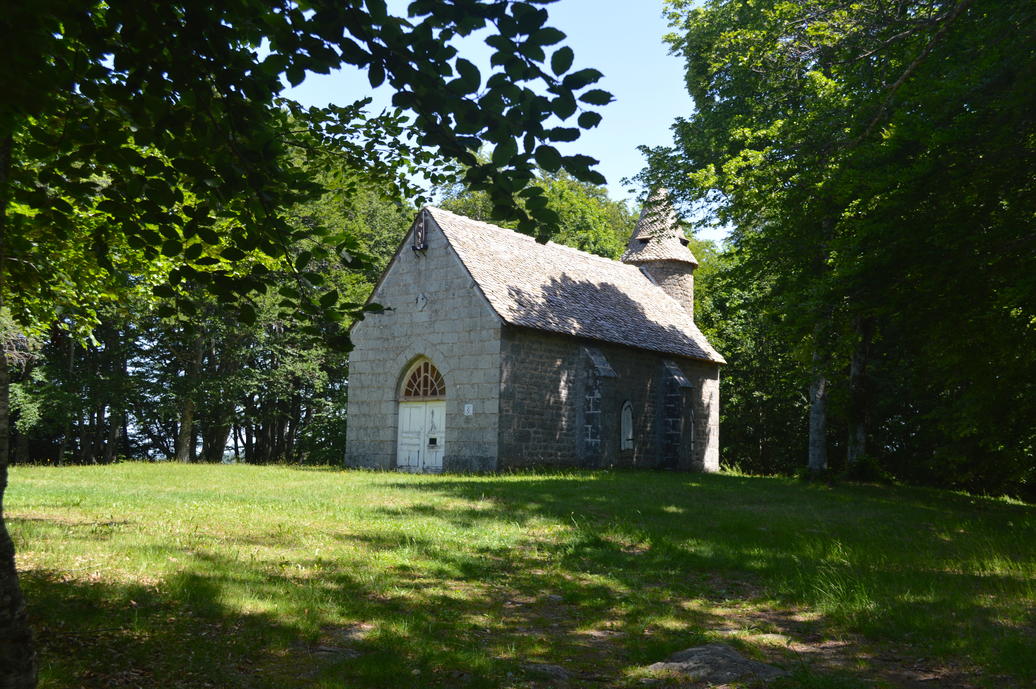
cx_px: 518
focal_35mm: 36
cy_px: 344
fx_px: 1035
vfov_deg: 36.8
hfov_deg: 53.2
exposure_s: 1/125
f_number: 5.6
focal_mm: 24
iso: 100
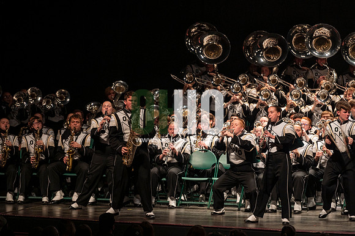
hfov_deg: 10.3
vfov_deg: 6.9
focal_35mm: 200
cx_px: 178
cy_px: 118
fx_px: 1971
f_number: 3.5
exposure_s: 1/500
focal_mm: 200
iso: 1250
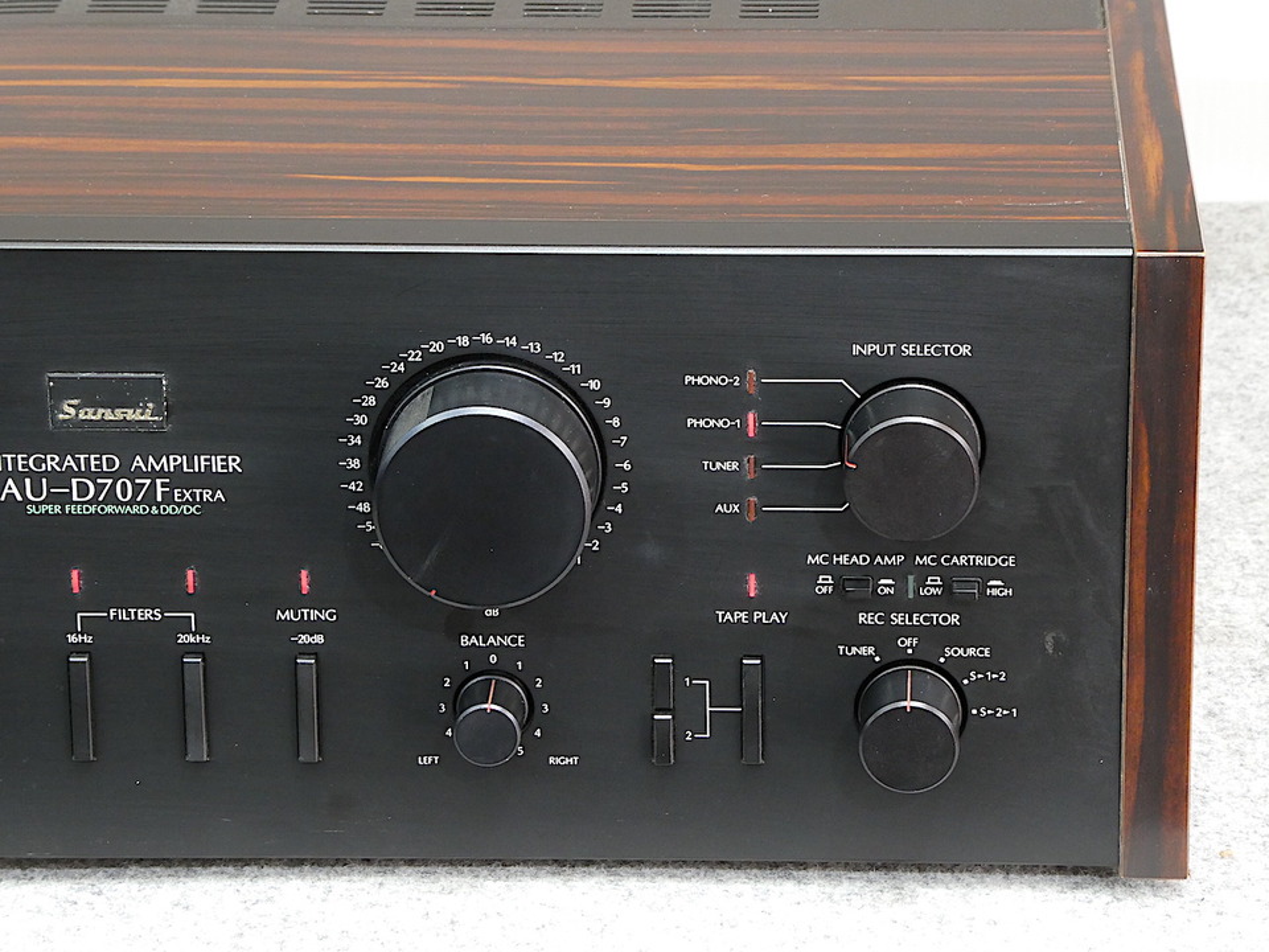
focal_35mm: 135
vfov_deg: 11.0
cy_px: 476
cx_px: 634
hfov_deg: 14.6
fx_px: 4949
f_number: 6.3
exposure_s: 1/4
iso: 400
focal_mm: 24.2
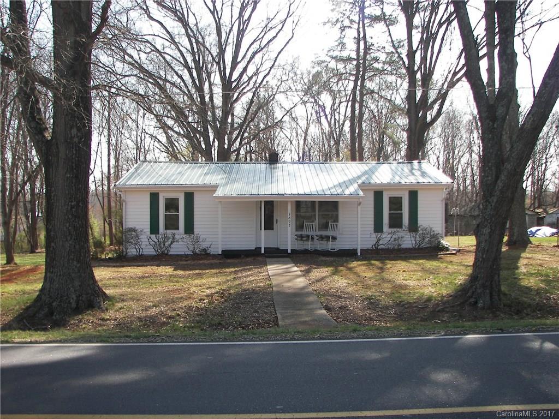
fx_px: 581
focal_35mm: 36
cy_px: 210
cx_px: 280
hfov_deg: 51.4
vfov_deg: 39.7
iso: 50
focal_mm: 6
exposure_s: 1/320
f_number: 2.8
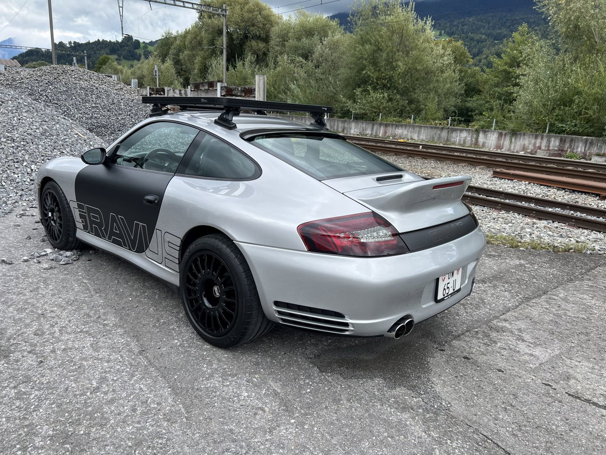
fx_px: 455
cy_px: 228
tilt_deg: -15.1
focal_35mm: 26
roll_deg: -1.8
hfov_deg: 67.3
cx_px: 303
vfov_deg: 53.1
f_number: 1.5
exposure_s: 1/1266
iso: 50
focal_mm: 5.7
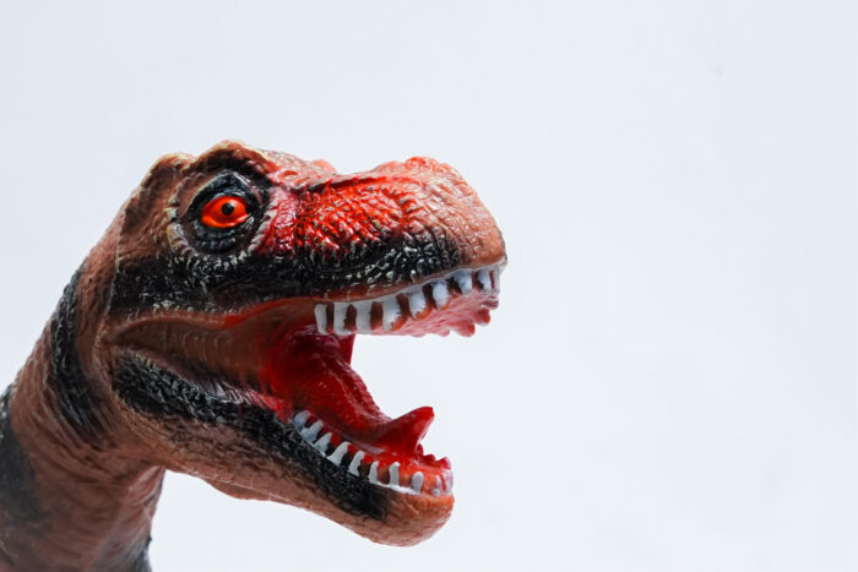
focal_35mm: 94
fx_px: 2241
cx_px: 429
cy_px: 286
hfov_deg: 21.7
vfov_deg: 14.6
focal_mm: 63
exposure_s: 1/125
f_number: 11
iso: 3200
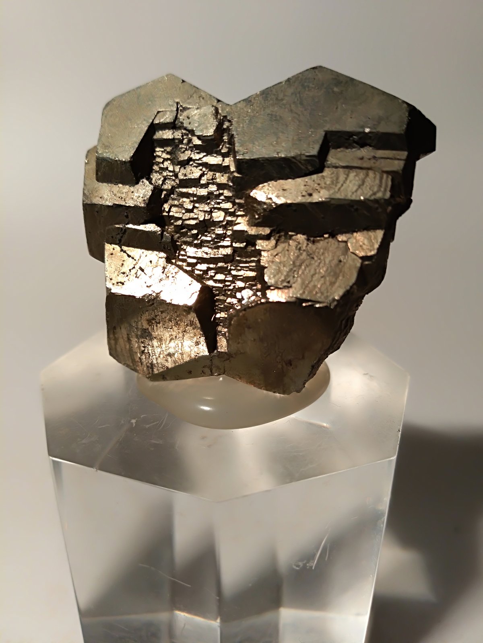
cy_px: 322
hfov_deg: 53.1
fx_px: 484
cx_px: 242
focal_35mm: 26
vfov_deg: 67.3
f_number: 2
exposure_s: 1/100
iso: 151
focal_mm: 3.54
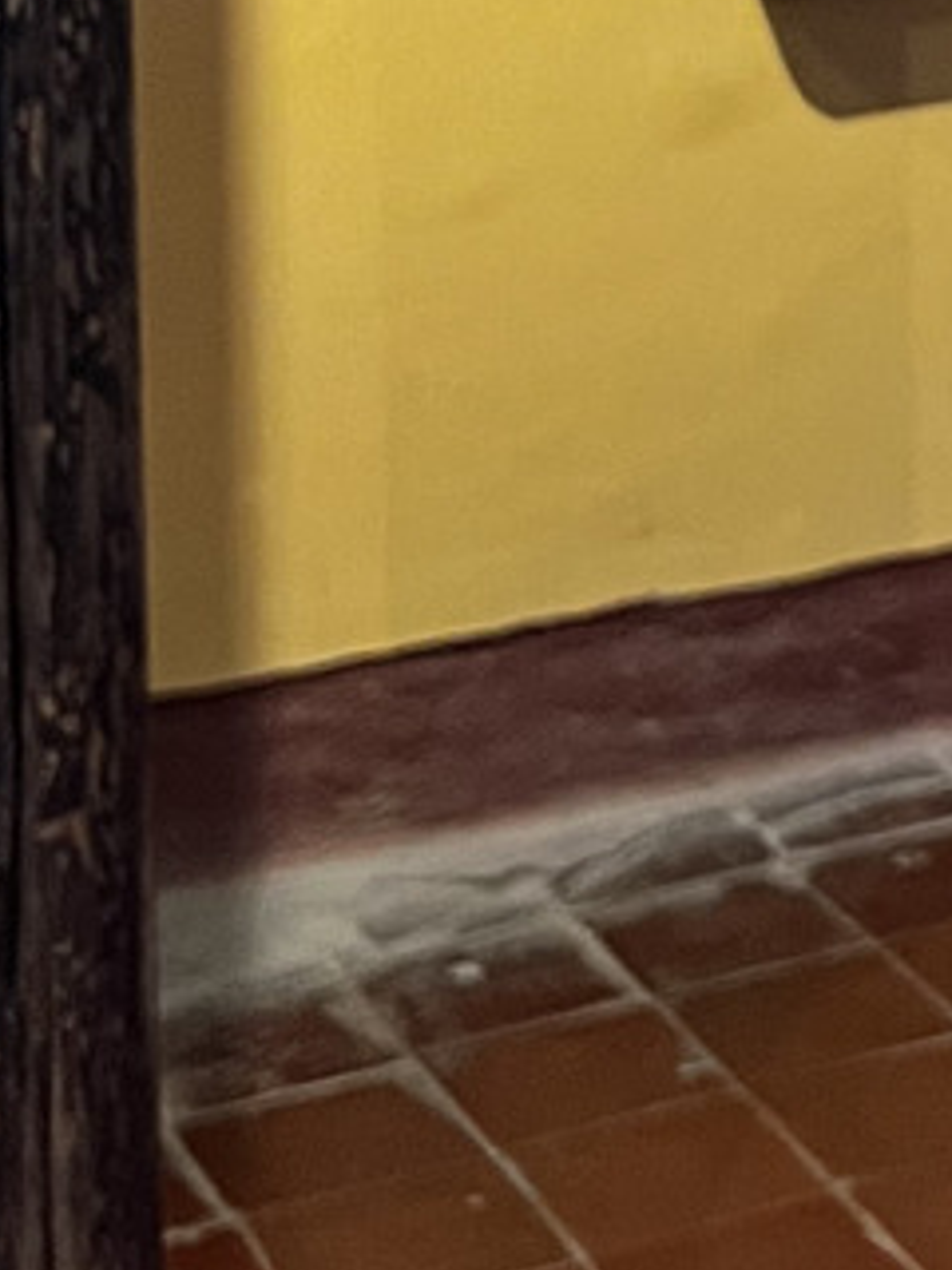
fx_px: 4767
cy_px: -857
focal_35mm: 130
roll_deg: +0.9
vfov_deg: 13.8
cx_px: 1753
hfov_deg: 10.7
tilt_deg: +1.4
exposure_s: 1/60
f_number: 1.5
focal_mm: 5.7
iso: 500
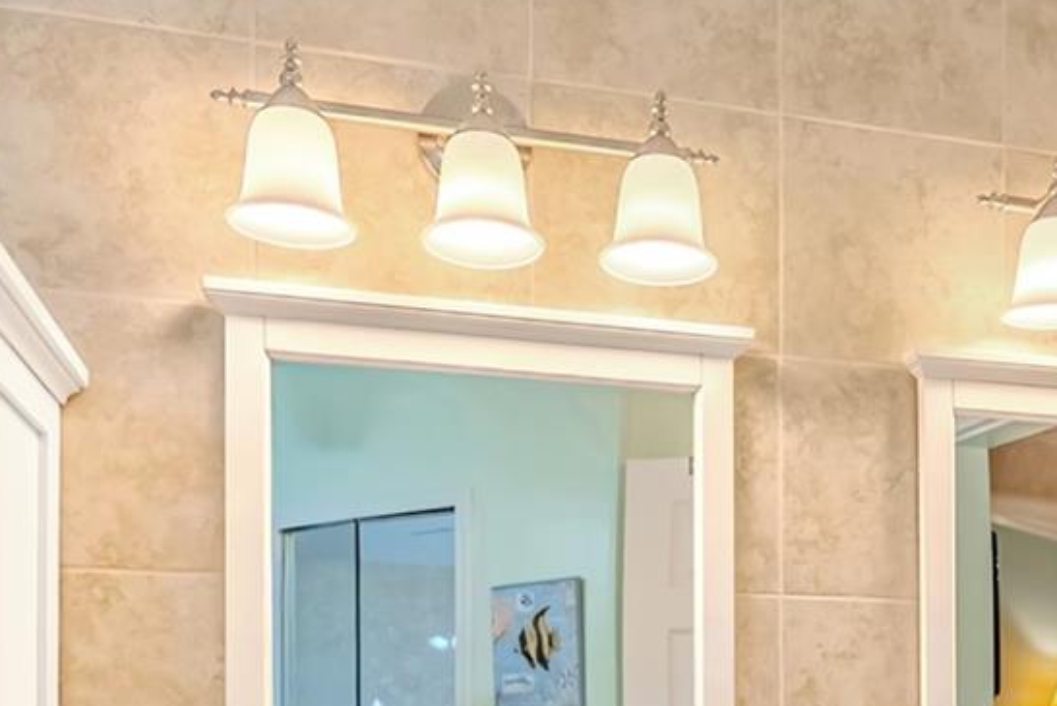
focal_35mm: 41
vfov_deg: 30.8
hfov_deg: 46.2
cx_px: 751
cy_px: 669
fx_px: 1205
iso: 400
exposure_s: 1/1000
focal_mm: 14
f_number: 4
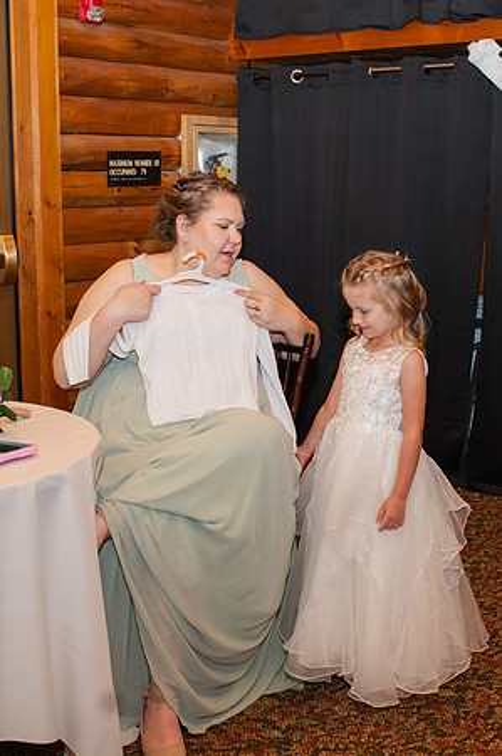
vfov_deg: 37.4
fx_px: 1115
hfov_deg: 25.4
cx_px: 269
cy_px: 378
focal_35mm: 53
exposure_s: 1/200
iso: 800
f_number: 3.5
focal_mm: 35
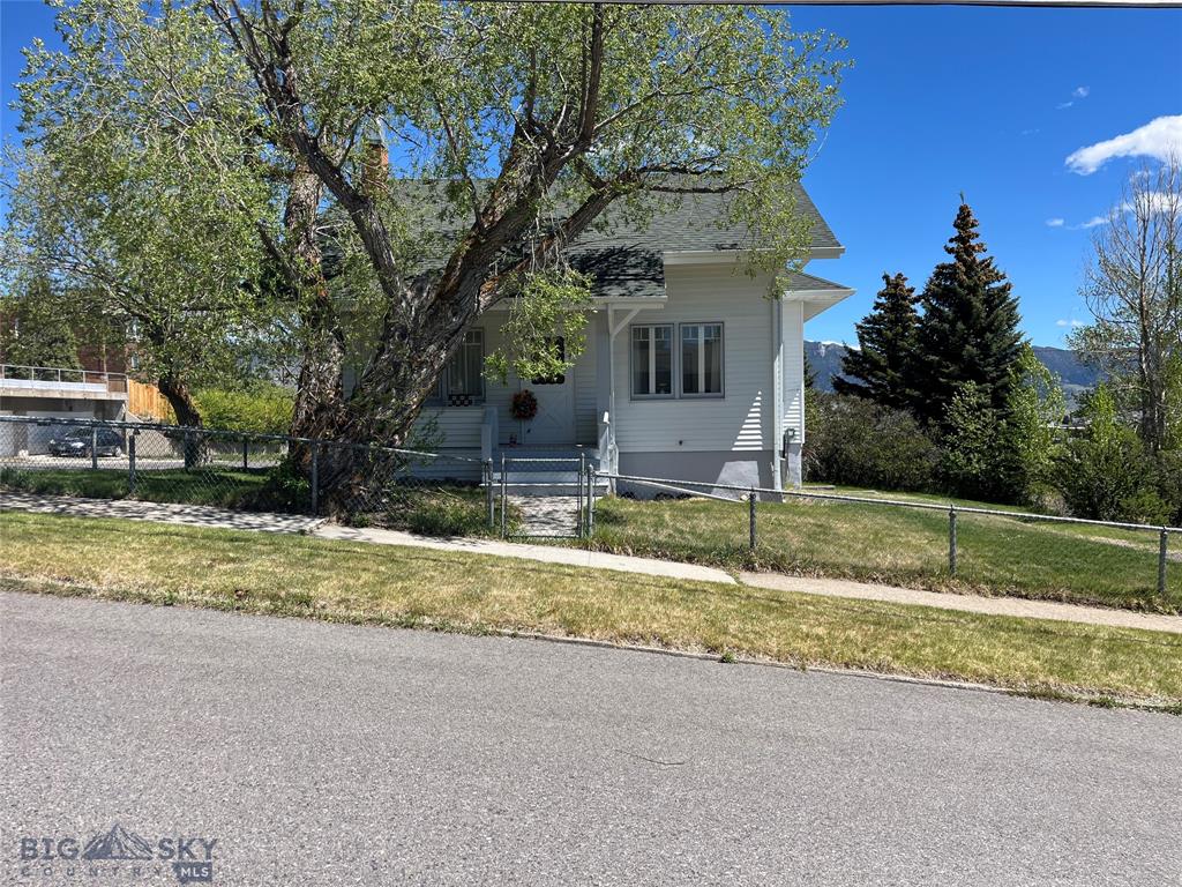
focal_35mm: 26
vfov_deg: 53.1
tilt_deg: -1.0
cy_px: 444
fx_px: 888
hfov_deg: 67.3
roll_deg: +1.9
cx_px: 591
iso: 50
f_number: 1.6
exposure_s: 1/2571
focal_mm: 5.1
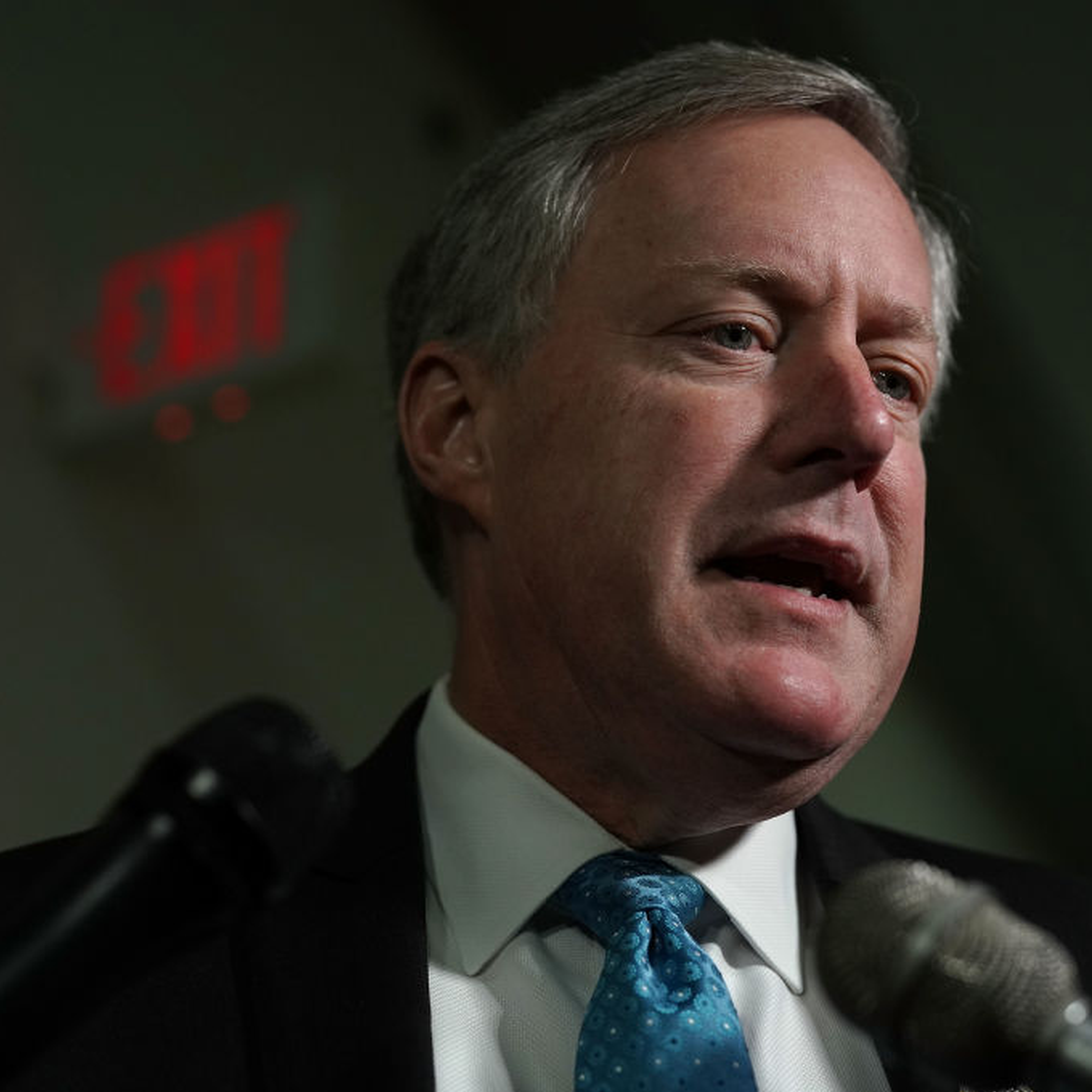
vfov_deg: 26.9
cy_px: 547
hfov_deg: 26.9
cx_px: 520
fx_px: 2284
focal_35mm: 64
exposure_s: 1/1250
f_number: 2.2
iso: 2000
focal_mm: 50
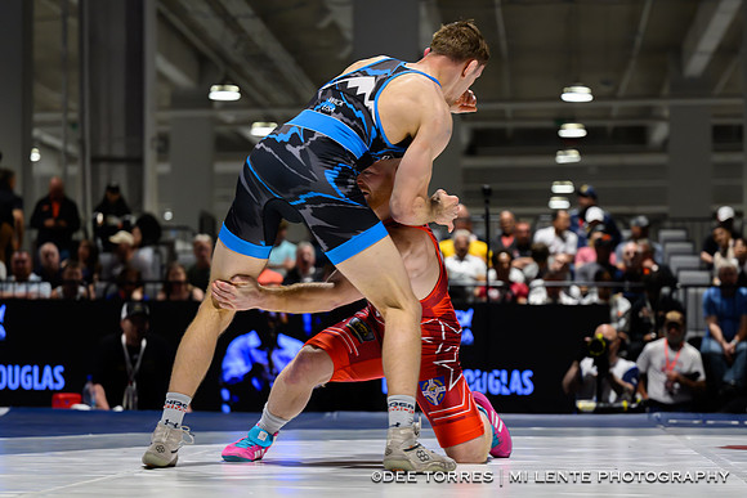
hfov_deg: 18.5
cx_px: 464
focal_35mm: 110
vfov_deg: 12.4
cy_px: 307
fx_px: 2287
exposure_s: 1/640
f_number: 2.8
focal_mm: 87
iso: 6400
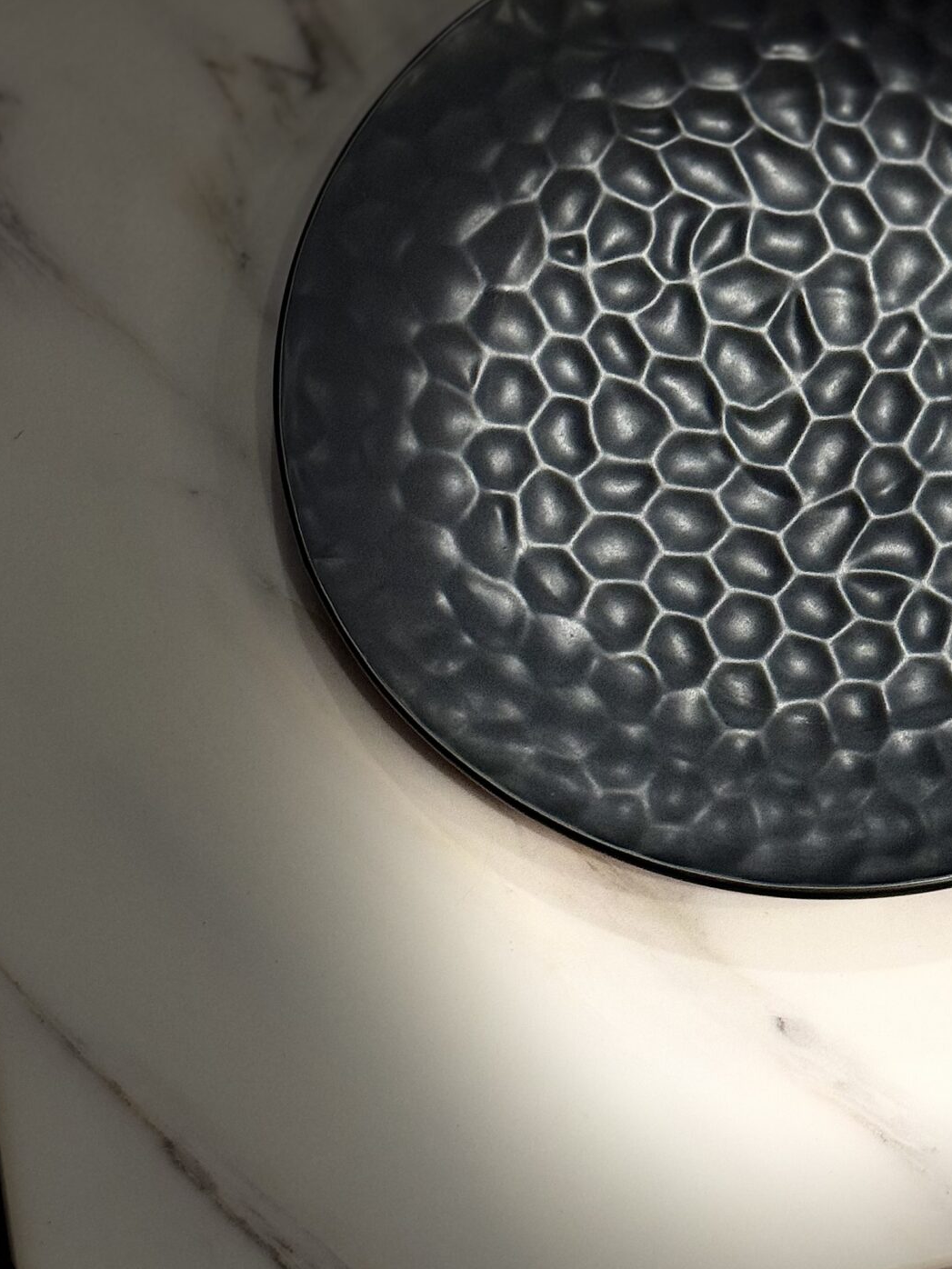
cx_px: 834
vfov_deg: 22.3
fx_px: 3227
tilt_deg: -70.1
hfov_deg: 16.6
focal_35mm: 88
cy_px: 636
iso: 200
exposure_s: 1/60
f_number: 1.78
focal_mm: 6.86
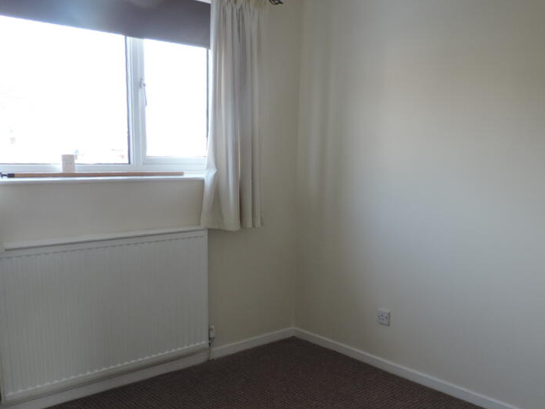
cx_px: 363
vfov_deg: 40.5
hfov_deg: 51.6
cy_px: 254
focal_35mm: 35
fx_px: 551
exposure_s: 1/30
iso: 80
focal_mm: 4.3
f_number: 3
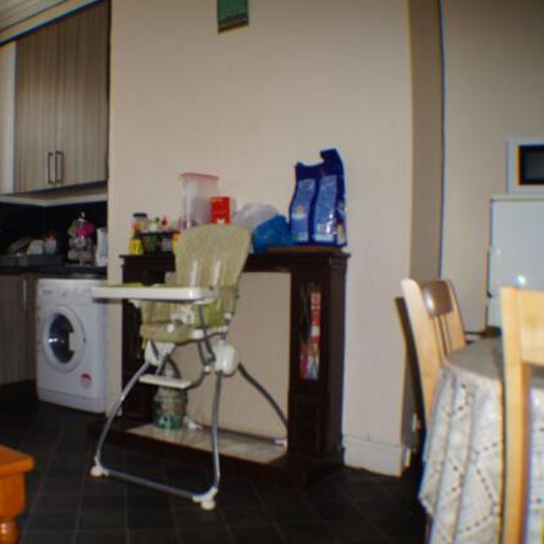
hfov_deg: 42.4
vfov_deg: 42.8
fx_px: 693
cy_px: 272
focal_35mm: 39
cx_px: 197
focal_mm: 20
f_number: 3.5
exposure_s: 1/60
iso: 100
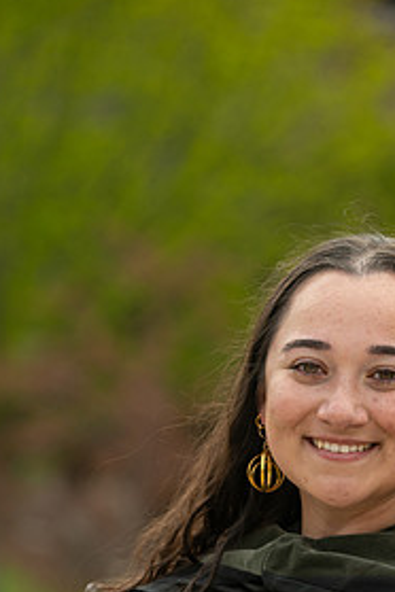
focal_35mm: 250
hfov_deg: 5.5
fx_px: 4114
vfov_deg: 8.2
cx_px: 256
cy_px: 463
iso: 125
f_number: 4.5
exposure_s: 1/400
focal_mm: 155
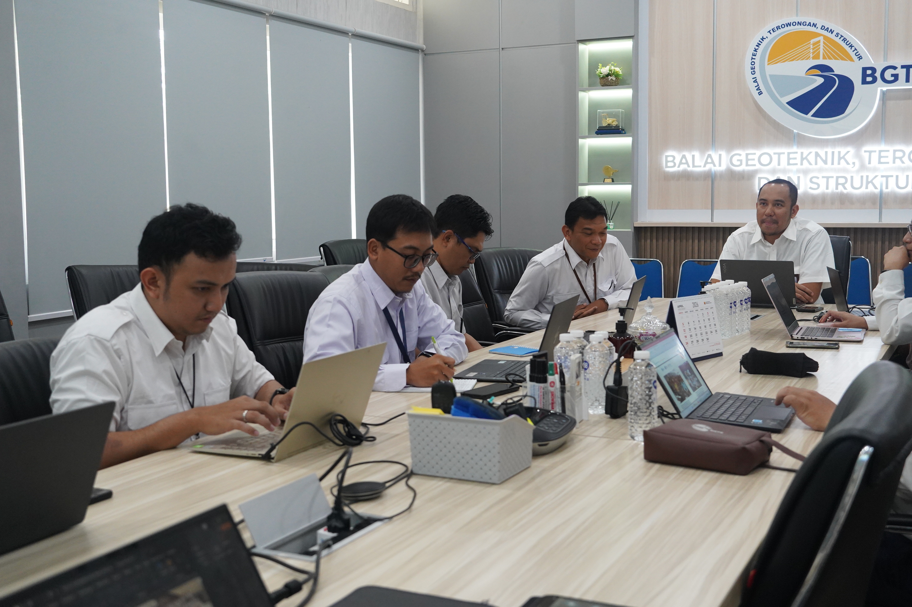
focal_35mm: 42
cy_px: 304
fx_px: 1063
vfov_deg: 31.8
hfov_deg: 46.4
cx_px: 456
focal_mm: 42
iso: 4000
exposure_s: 1/250
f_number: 5.6
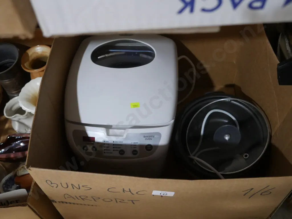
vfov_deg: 36.0
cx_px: 146
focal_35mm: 40
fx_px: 337
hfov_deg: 46.8
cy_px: 110
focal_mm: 20
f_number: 4.5
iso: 1600
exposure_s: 1/60
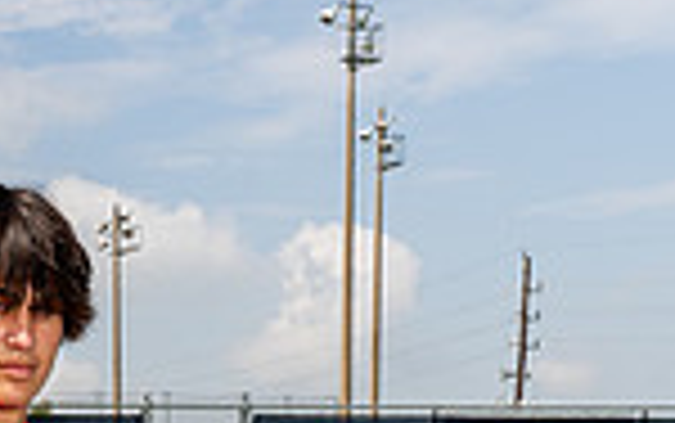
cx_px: 18
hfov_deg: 21.2
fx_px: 1749
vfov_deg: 11.8
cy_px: 940
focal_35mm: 95
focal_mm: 31
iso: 100
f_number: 8
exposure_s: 1/250
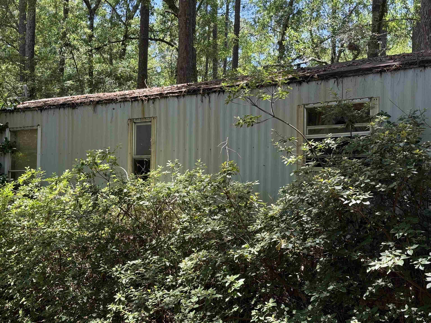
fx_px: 598
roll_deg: +0.2
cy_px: 162
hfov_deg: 39.7
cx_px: 216
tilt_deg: +3.2
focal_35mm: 48
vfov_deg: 30.3
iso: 64
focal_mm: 6.76
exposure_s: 1/343
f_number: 1.78
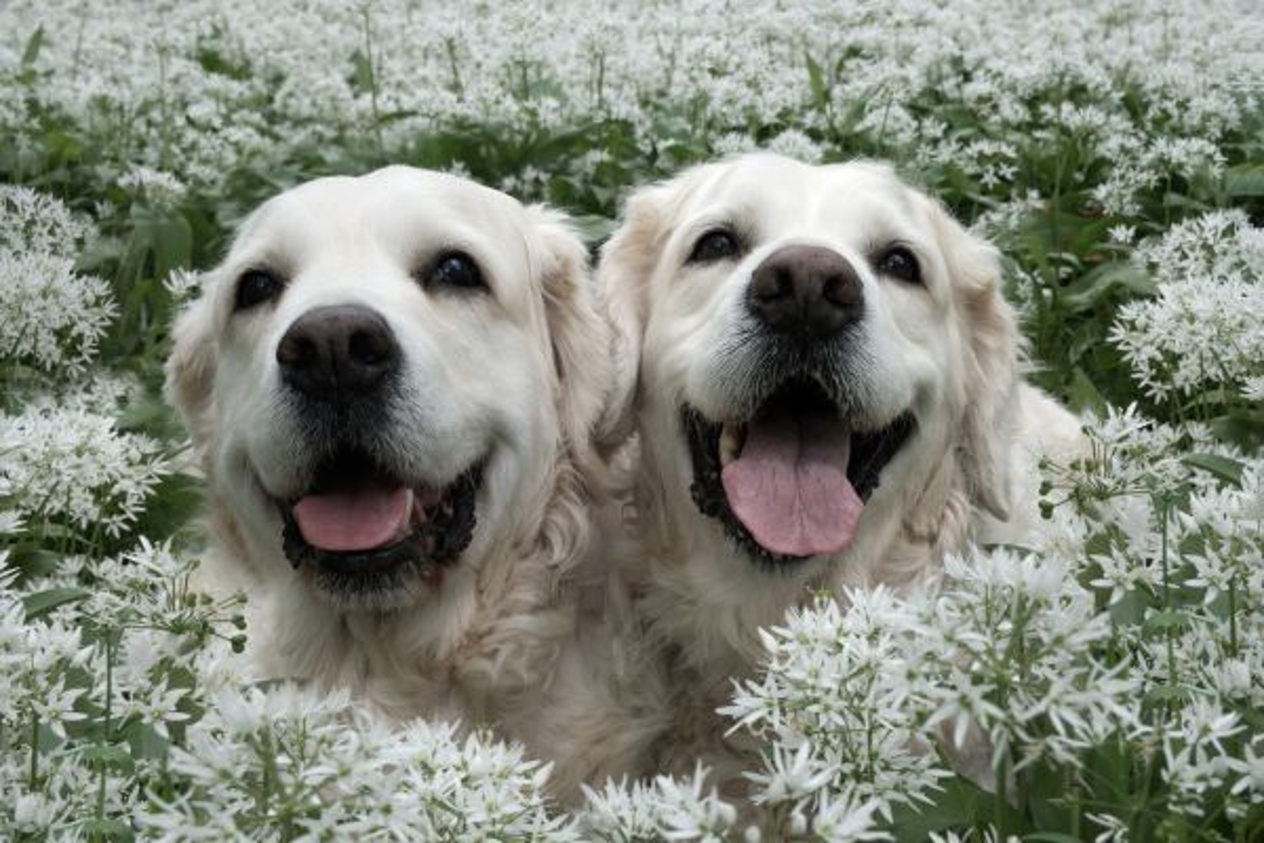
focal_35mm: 54
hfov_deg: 36.9
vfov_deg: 25.1
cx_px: 632
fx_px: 1896
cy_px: 422
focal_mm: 35.8
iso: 640
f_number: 11
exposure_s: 1/52
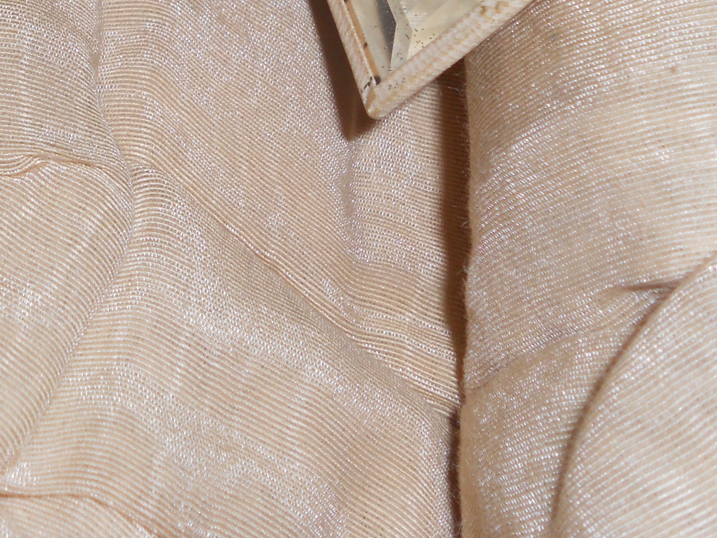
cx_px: 77
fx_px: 1574
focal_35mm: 76
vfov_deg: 18.7
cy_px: -29
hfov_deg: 24.9
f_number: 8.8
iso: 80
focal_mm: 5.8
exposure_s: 1/25
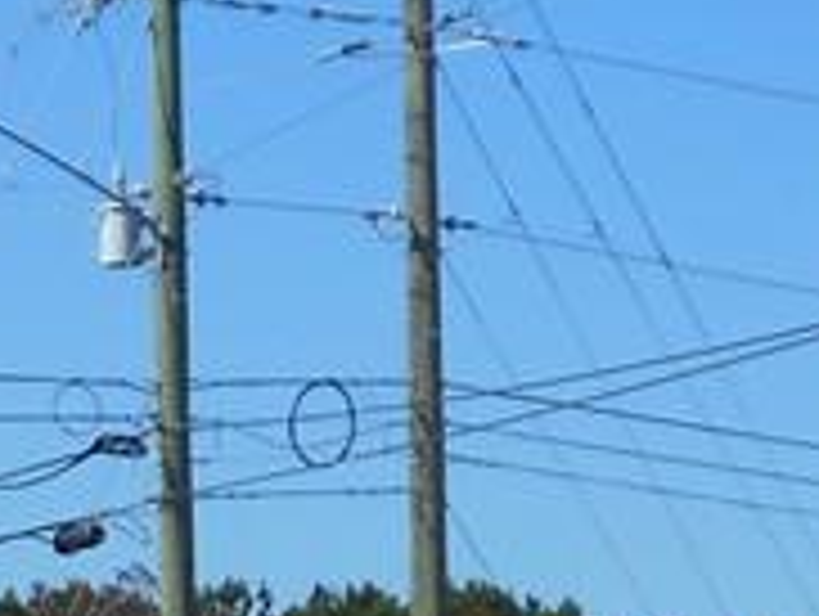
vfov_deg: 5.4
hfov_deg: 7.0
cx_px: -702
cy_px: 683
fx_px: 6515
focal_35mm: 275
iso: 80
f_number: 4.5
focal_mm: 8.8
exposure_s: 1/800
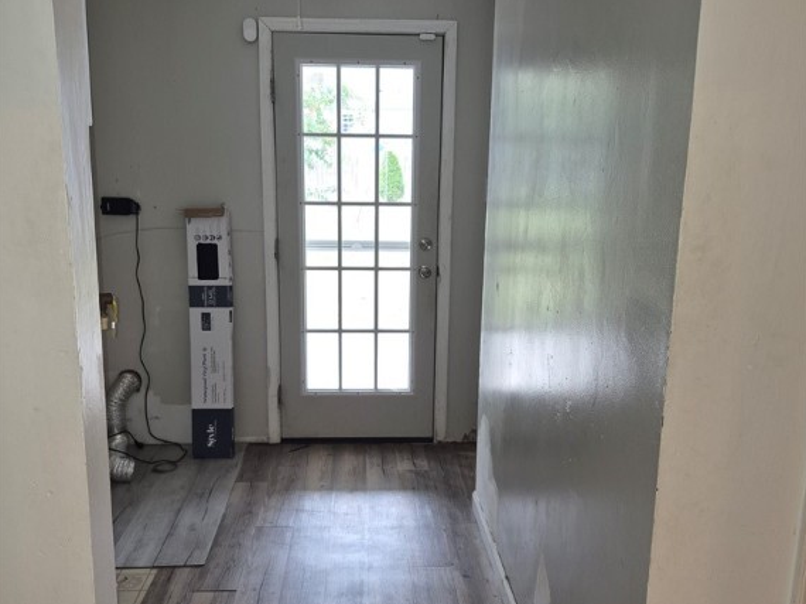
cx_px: 402
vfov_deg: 45.4
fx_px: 722
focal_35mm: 31
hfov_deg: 58.4
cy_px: 331
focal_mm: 5.4
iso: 64
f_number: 1.8
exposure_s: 1/60
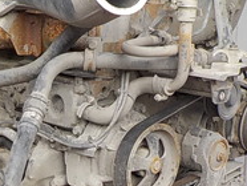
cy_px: 145
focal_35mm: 103
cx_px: 68
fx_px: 736
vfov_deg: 14.3
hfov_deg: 18.9
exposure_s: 1/100
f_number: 3.3
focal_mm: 4.1
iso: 125
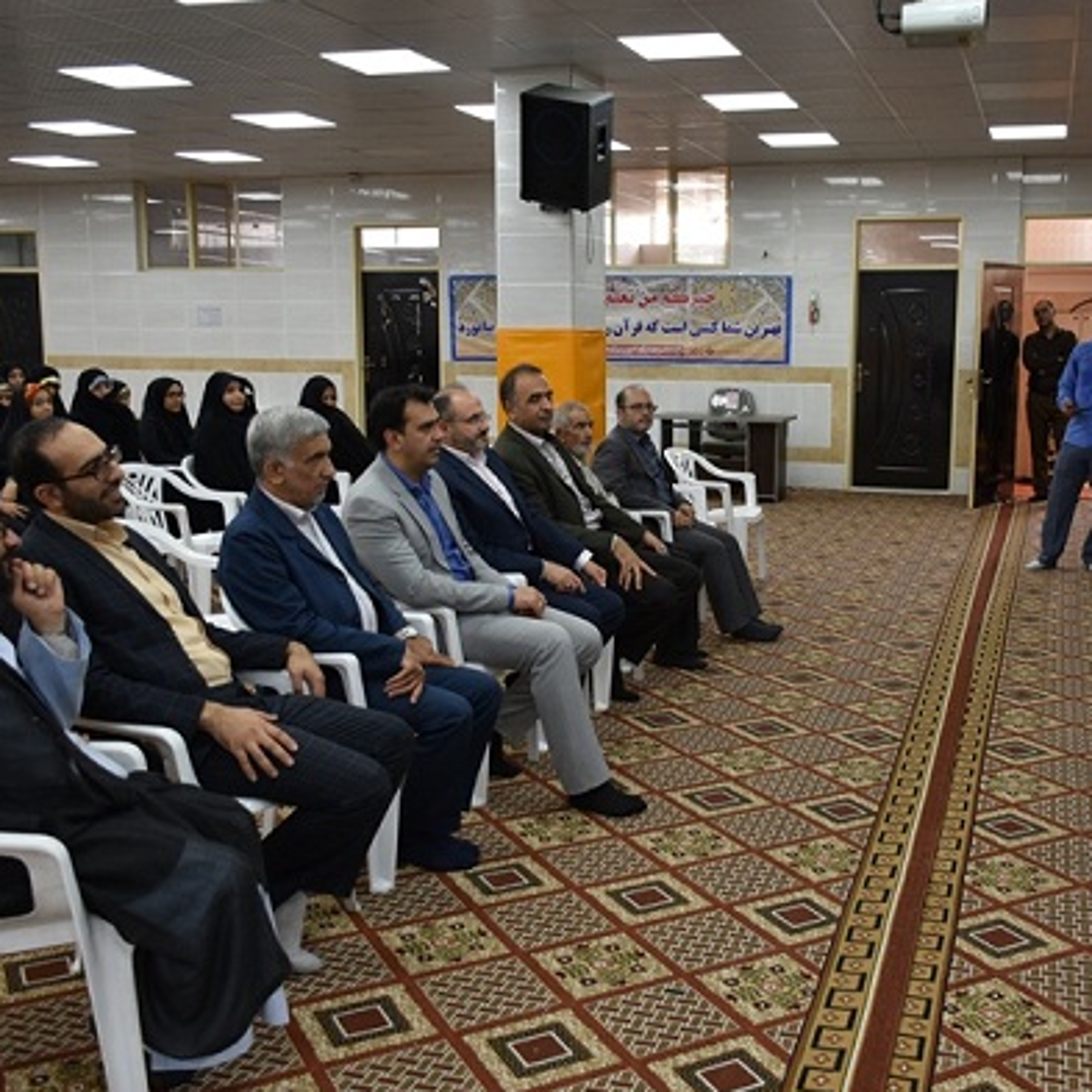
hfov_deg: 46.8
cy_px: 539
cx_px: 681
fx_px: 1249
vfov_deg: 47.2
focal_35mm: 35
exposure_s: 1/80
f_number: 4.5
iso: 400
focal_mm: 18
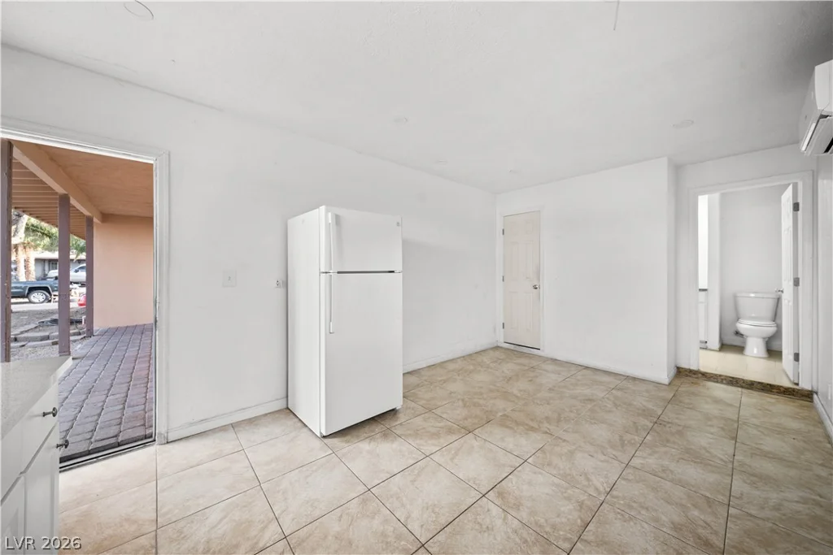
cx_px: 416
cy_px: 278
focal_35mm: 12
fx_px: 278
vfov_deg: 90.0
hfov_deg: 112.6
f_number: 7.1
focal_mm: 12
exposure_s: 1/3
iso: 400
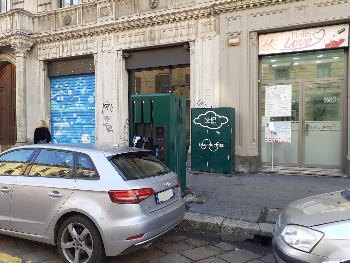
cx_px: 175
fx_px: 273
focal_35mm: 27
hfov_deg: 65.3
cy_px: 132
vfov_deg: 51.4
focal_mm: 3.6
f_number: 1.9
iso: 40
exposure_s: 1/147
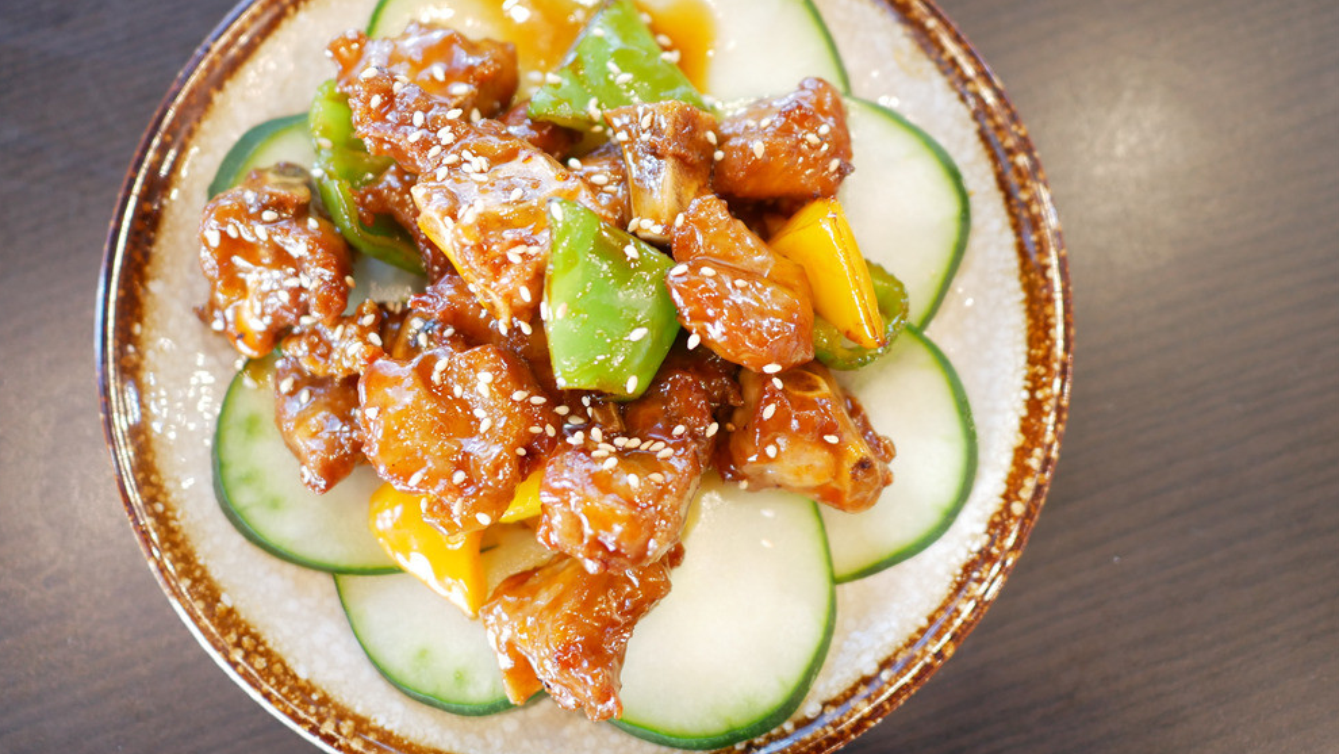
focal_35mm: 33
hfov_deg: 59.5
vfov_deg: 35.6
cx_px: 668
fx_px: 1172
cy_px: 376
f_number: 1.7
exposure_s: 1/60
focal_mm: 15
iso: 500
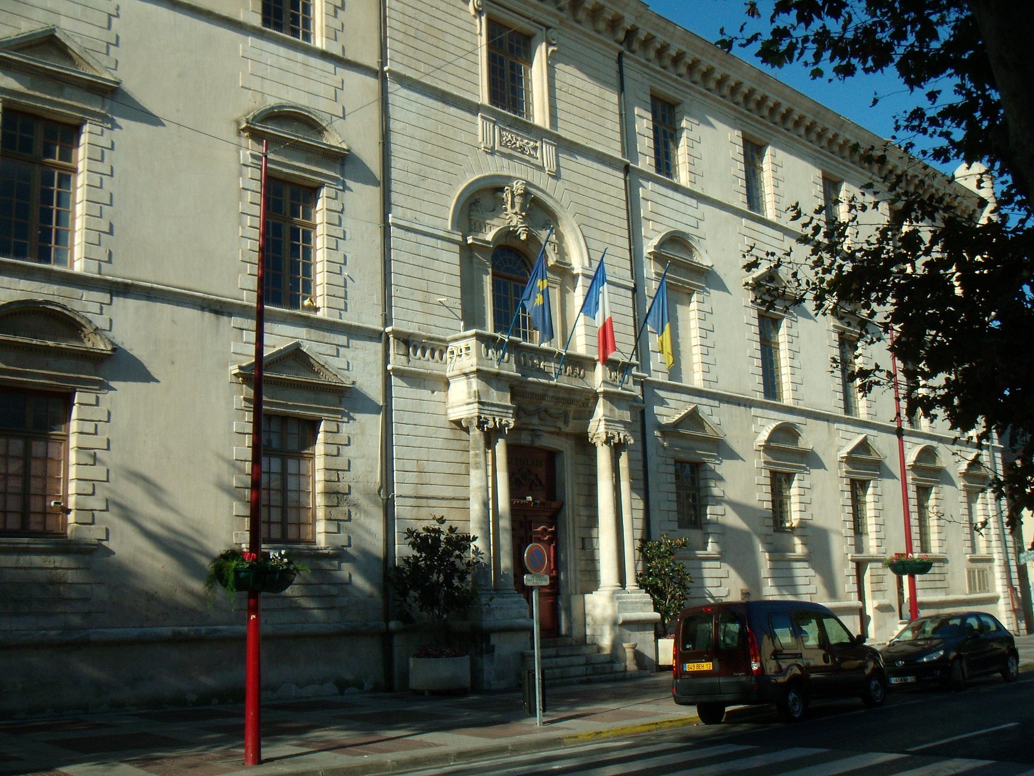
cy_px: 388
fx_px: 1135
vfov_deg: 37.7
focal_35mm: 38
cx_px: 517
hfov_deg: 49.0
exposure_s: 1/526
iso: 64
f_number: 5.7
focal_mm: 6.4
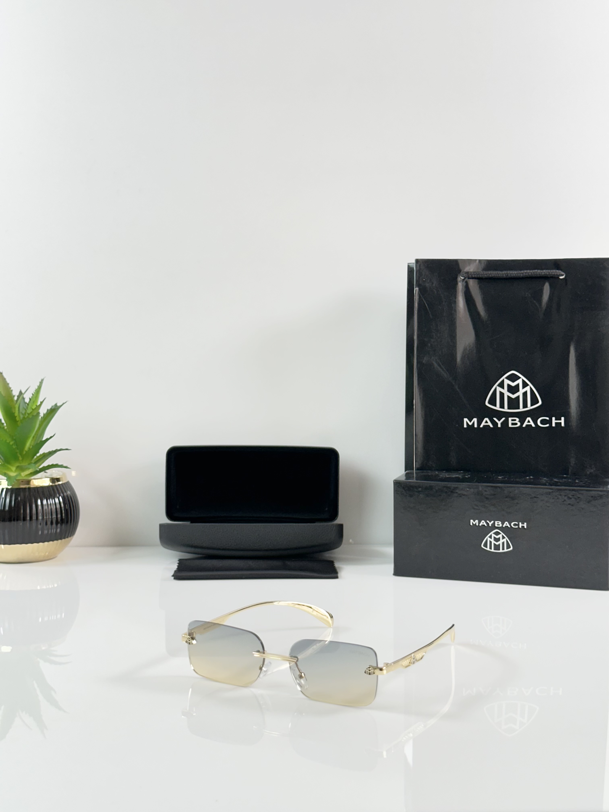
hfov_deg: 30.3
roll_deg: -0.2
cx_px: 304
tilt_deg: -4.1
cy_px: 406
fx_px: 1126
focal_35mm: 48
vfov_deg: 39.7
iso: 80
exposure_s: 1/100
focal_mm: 6.86
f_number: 1.78
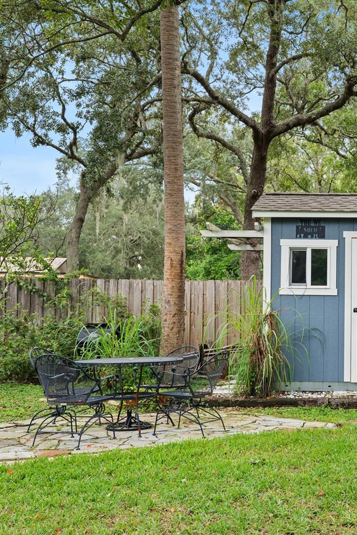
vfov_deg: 44.5
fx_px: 654
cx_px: 353
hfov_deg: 28.7
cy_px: 269
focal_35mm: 44
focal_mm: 29
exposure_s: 1/13
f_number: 7.1
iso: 160
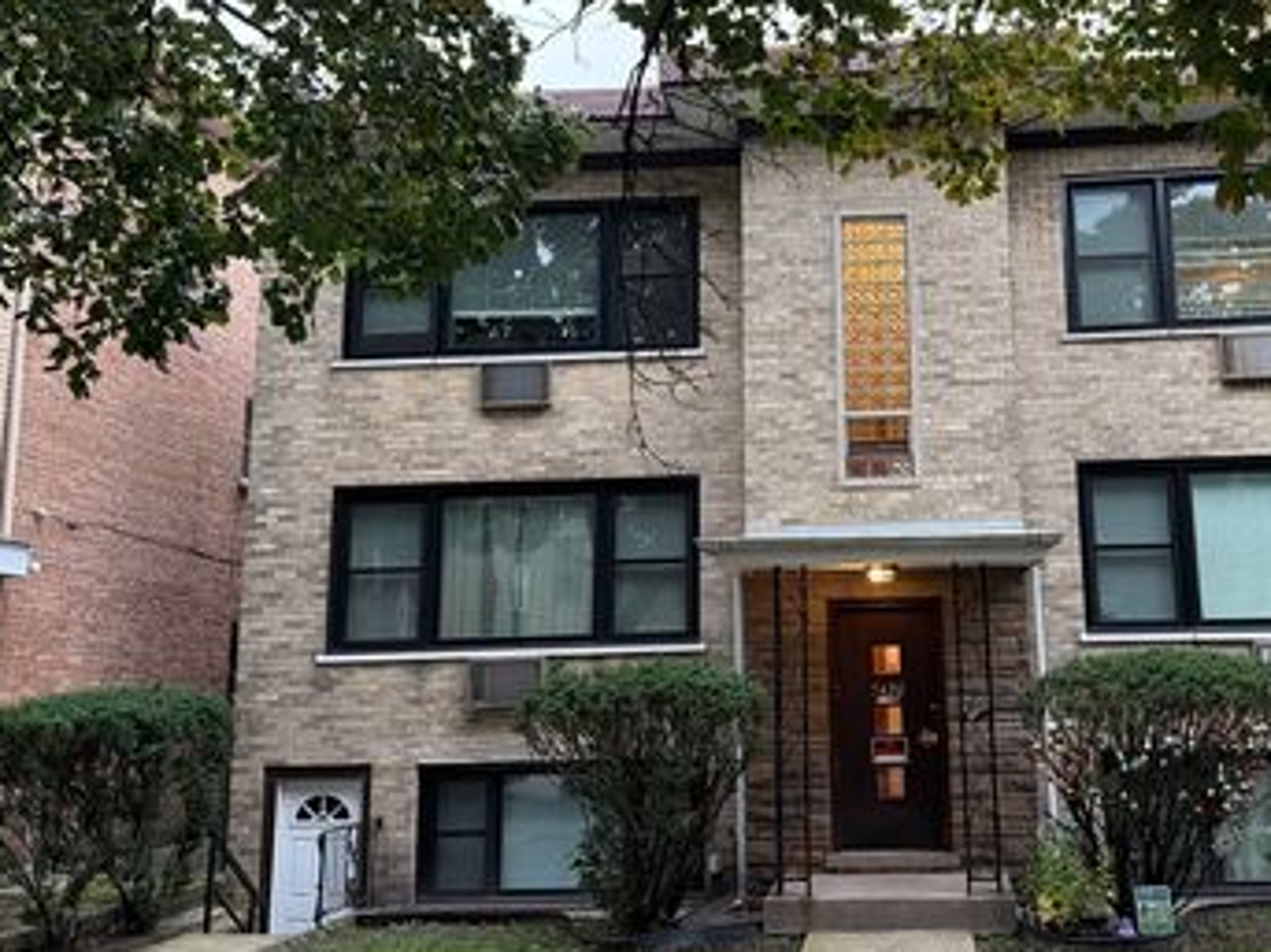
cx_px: 819
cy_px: 443
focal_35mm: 35
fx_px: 1285
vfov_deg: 40.7
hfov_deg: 51.9
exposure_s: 1/120
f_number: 1.78
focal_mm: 6.76
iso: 320
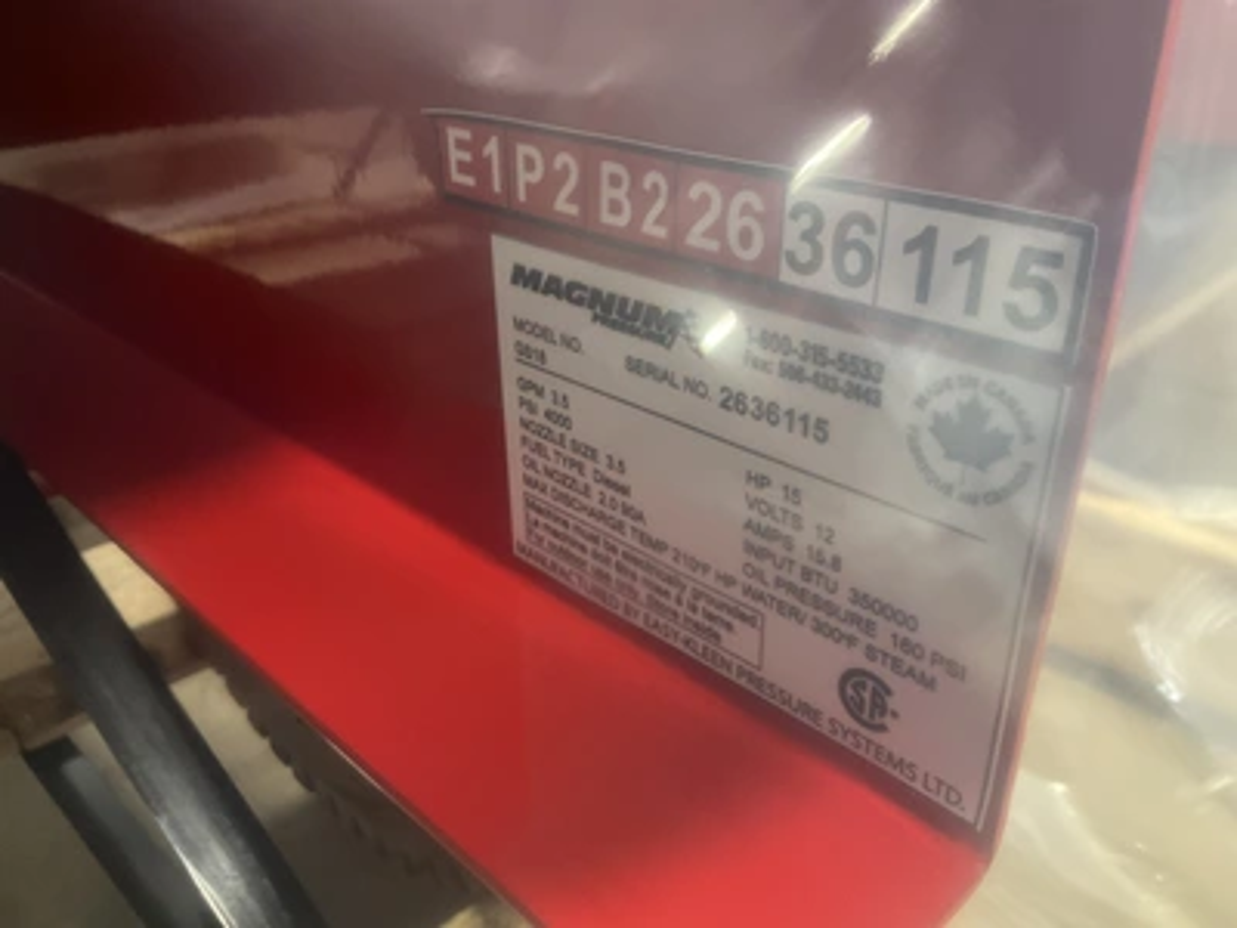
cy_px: 464
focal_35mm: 29
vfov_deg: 48.2
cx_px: 618
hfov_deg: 61.7
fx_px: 1036
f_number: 1.8
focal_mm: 3
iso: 250
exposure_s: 1/30
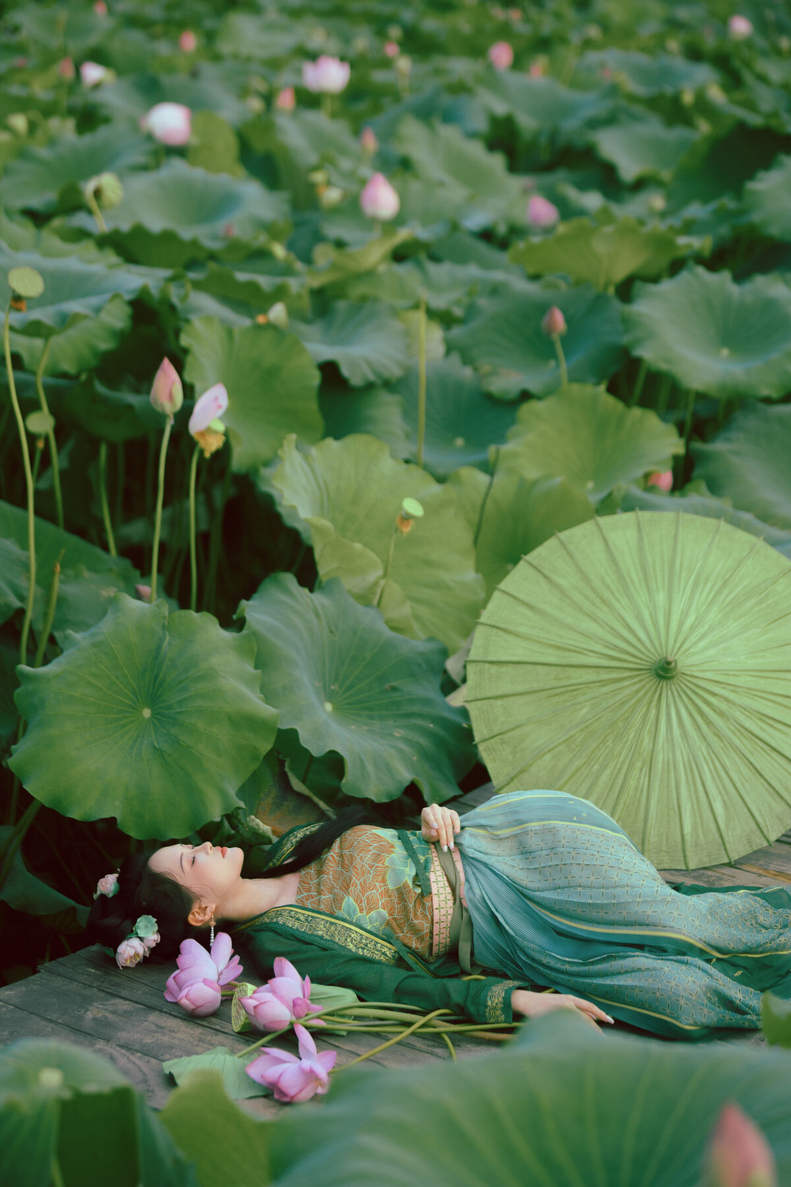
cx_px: 396
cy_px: 594
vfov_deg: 21.5
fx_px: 3131
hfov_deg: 14.4
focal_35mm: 95
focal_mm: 95
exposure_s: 1/640
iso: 200
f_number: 2.8
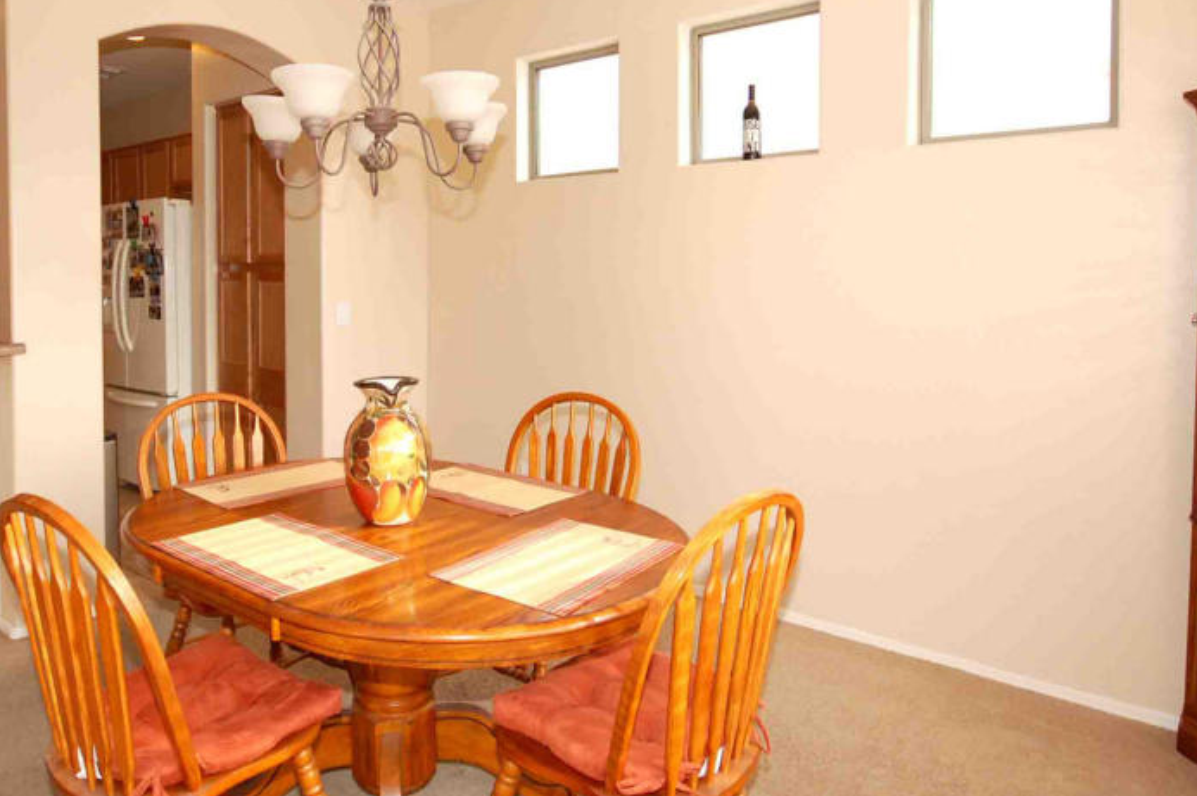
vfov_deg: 50.7
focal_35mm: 25
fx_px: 831
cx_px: 484
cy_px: 297
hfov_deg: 70.9
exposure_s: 1/100
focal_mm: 10
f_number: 5
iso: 400
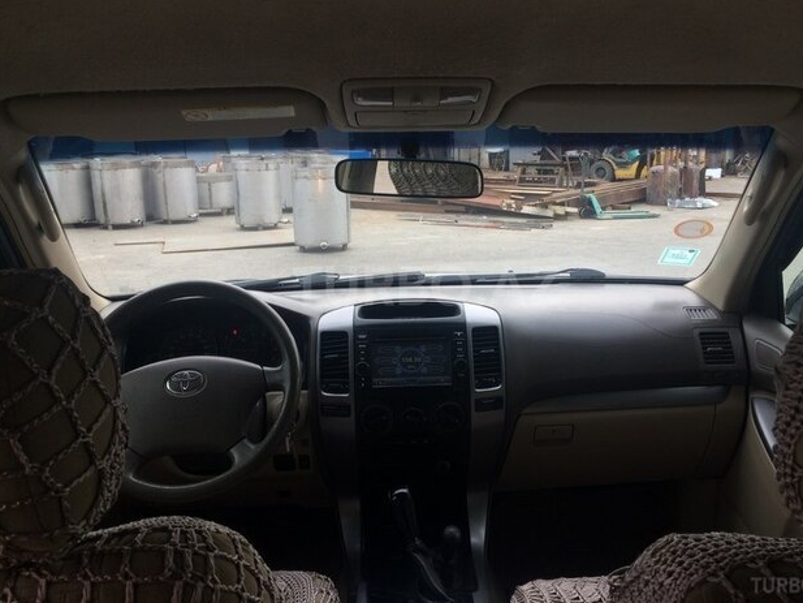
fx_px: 719
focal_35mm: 31
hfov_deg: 58.3
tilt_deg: -12.9
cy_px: 286
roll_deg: +0.5
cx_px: 426
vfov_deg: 45.4
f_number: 2.2
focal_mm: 4.15
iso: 32
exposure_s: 1/211
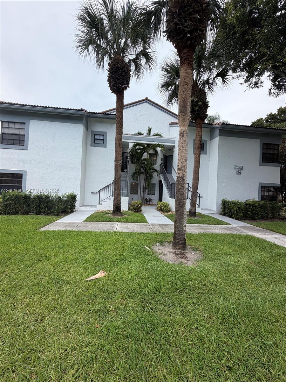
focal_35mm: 14
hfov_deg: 85.7
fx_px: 154
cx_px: 143
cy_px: 191
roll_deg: -2.1
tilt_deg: +0.5
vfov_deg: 102.1
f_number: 2.2
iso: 40
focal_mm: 2.22
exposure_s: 1/770
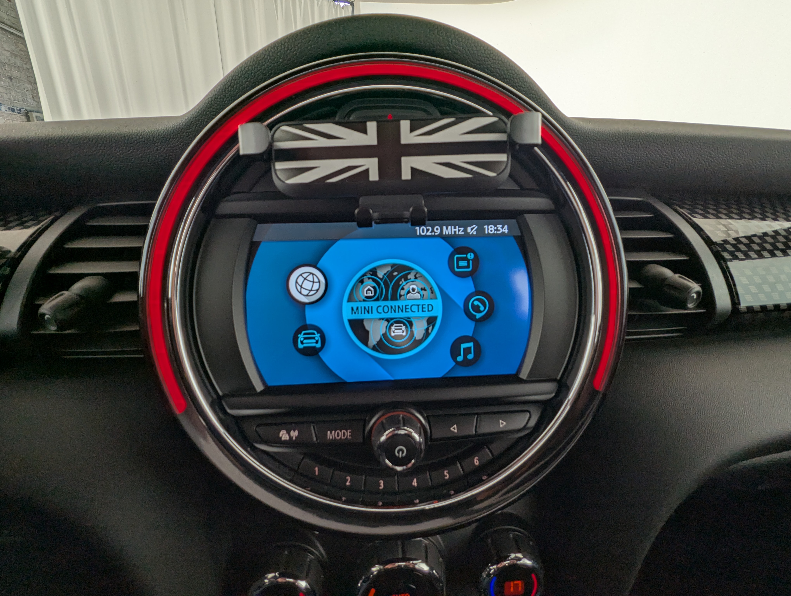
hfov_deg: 94.4
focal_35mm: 16
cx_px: 396
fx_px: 366
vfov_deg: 78.2
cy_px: 298
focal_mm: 2.35
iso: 48
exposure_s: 1/73
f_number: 2.2
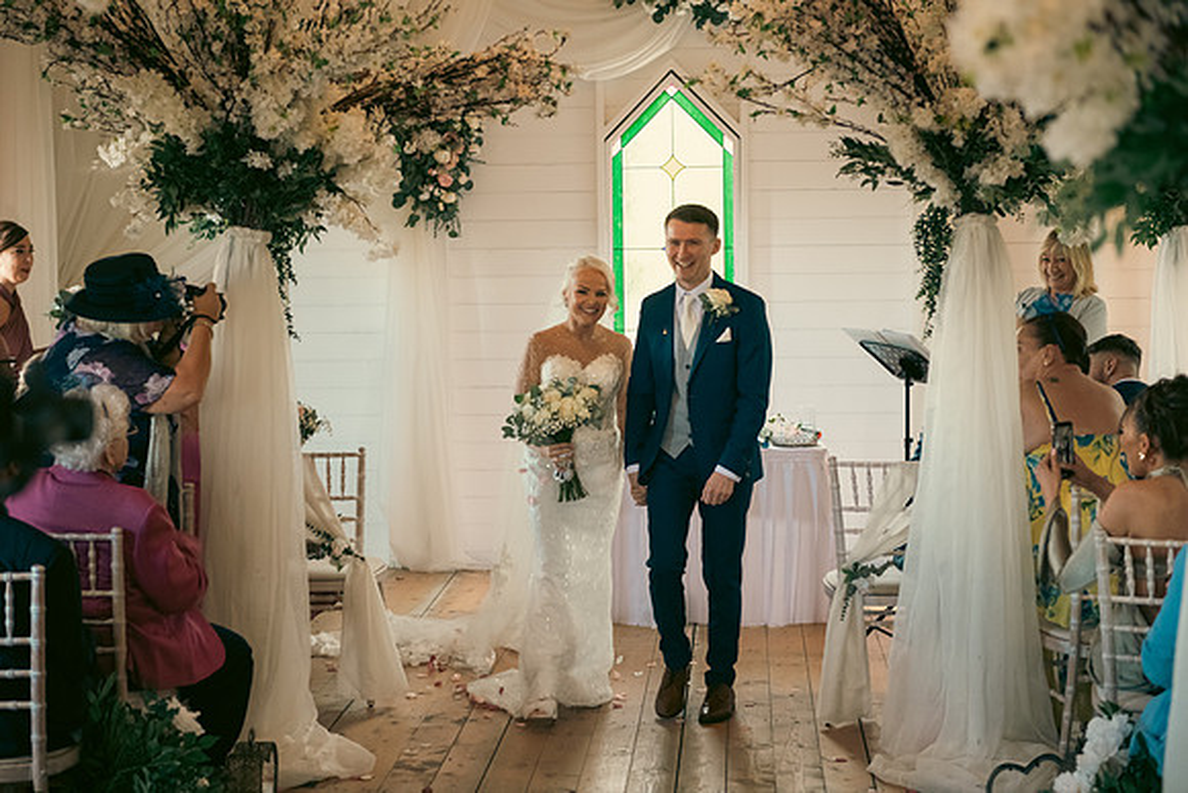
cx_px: 594
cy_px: 396
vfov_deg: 19.5
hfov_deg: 28.8
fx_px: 2310
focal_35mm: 70
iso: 1000
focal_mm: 70
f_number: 3.5
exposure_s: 1/160
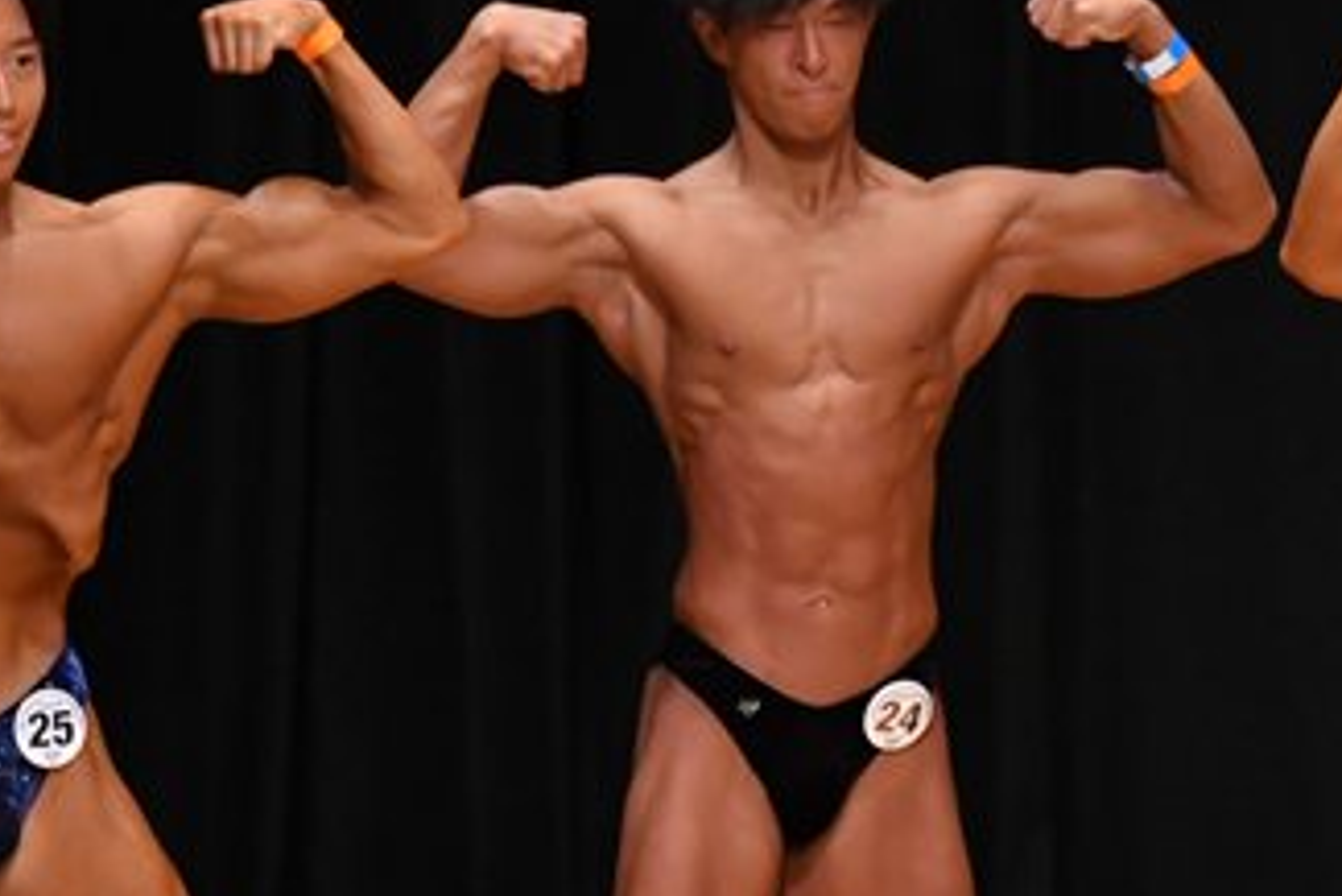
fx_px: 23979
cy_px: 756
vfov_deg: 2.1
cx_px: 1138
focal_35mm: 643
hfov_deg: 3.2
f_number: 5.6
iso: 4000
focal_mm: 180
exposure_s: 1/400
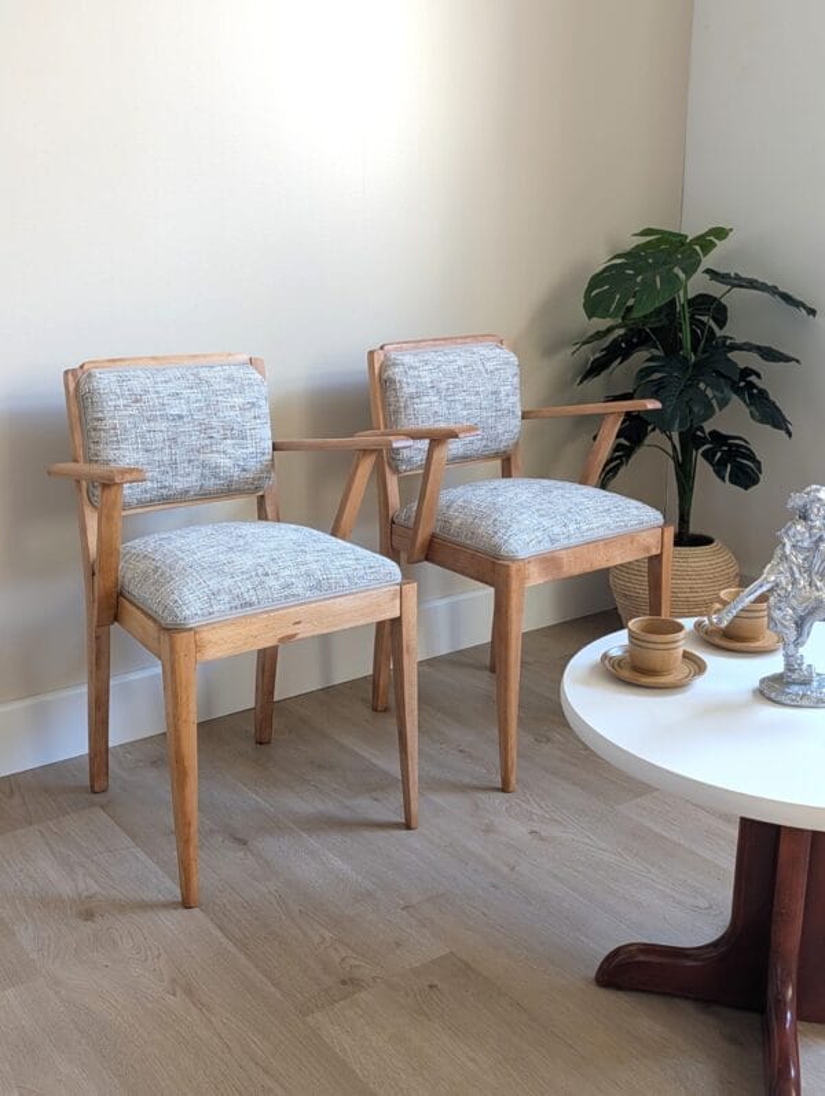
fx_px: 761
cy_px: 548
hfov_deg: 56.9
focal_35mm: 24
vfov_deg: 71.5
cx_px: 412
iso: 78
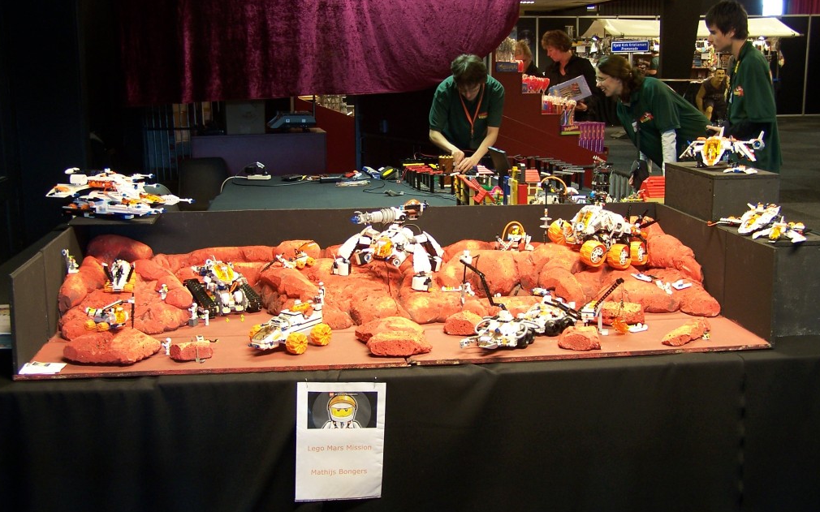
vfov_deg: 29.9
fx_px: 961
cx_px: 407
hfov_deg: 46.2
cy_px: 258
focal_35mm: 43
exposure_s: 1/4
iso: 80
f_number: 2.8
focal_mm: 6.7
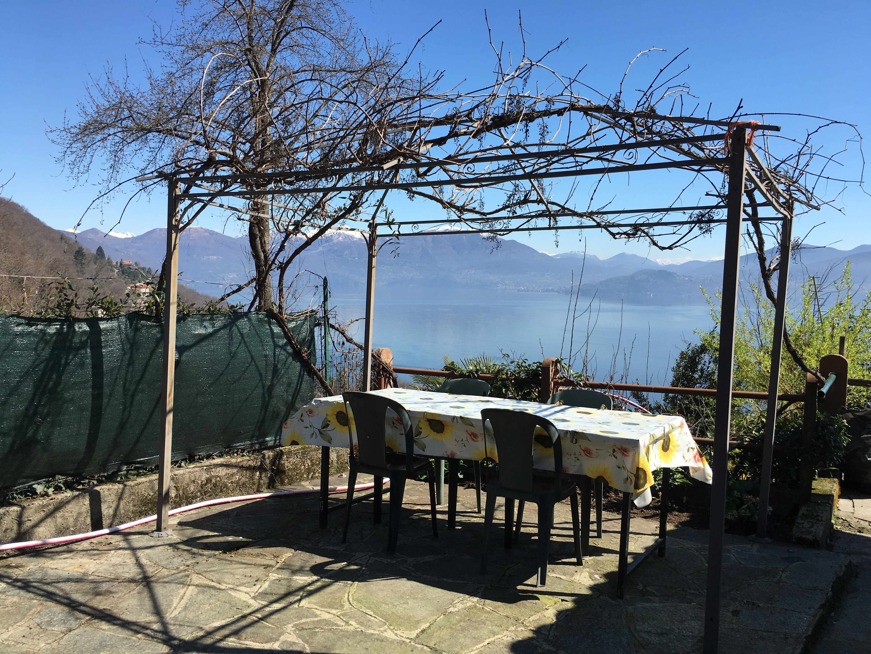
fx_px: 730
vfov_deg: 48.2
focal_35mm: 29
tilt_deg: -3.5
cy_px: 327
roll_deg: -1.2
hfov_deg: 61.7
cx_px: 436
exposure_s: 1/1374
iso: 25
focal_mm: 4.15
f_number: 2.2
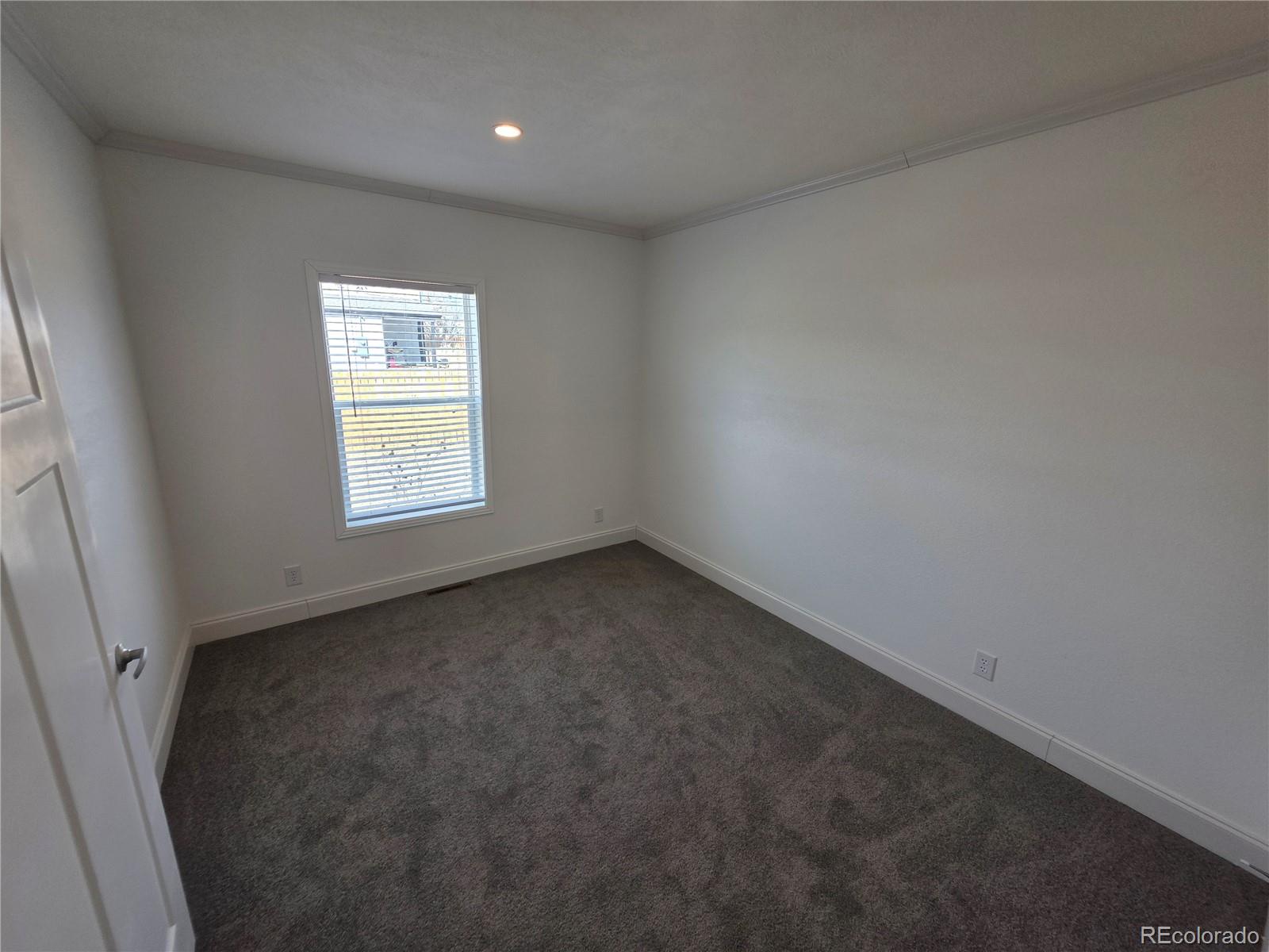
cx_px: 634
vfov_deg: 89.9
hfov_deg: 106.2
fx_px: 477
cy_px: 476
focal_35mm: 13
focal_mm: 2.2
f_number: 1.9
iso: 50
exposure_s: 1/120
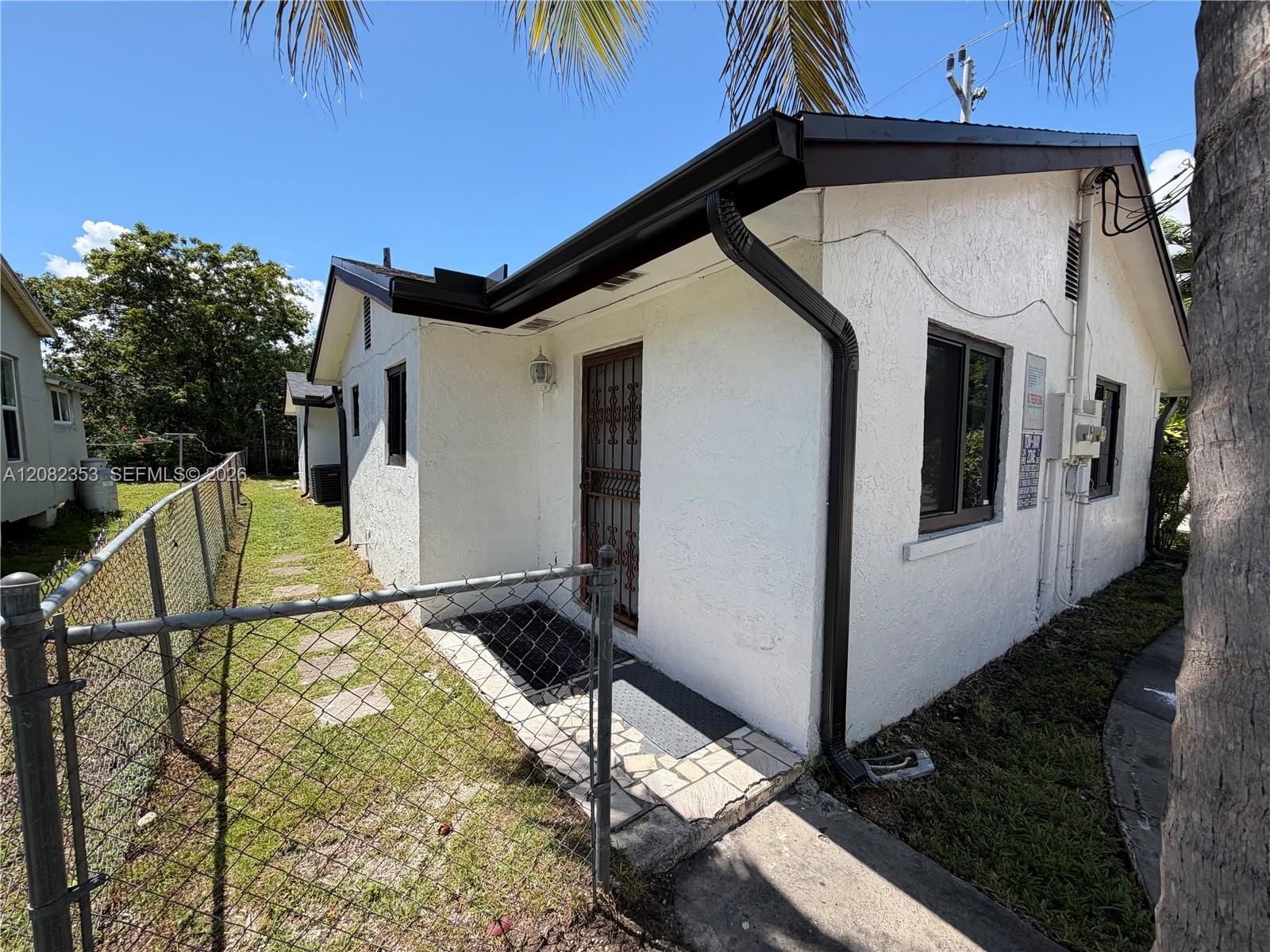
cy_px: 476
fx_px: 514
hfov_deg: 102.1
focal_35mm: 14
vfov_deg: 85.7
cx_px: 635
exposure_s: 1/770
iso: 32
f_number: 2.2
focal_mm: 2.22
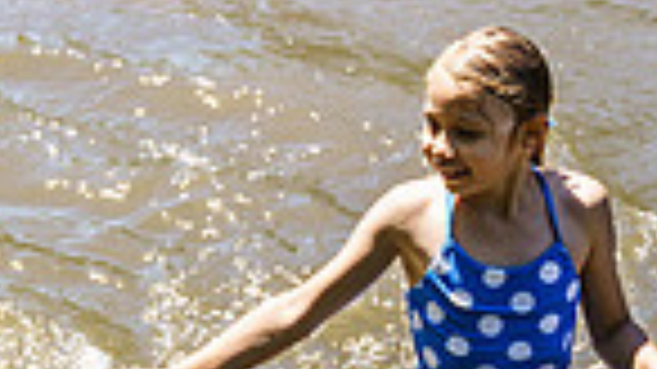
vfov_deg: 6.1
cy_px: 38
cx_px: 52
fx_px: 3448
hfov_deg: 10.8
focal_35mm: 198
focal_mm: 45.4
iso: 200
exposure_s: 1/1250
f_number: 2.8
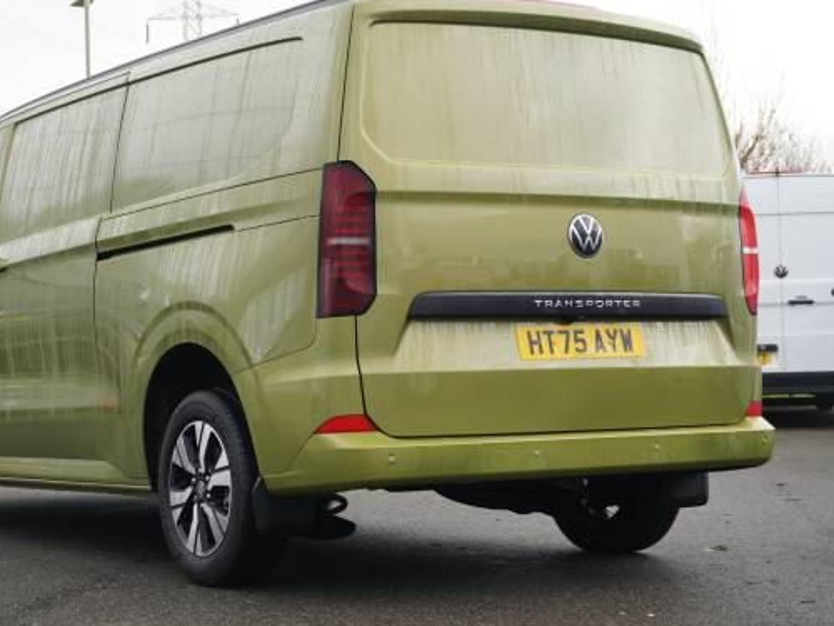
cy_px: 302
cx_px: 335
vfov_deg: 19.5
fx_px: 1822
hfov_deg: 25.7
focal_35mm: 76
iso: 640
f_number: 5.6
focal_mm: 41
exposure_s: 1/200
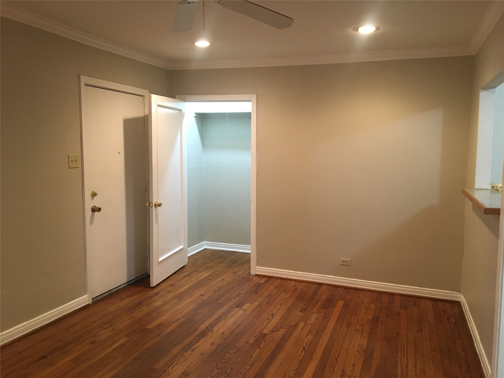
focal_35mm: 29
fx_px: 422
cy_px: 189
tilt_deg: -4.9
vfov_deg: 48.2
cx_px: 252
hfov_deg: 61.7
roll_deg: +0.1
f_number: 2.2
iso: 200
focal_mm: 4.15
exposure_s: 1/24
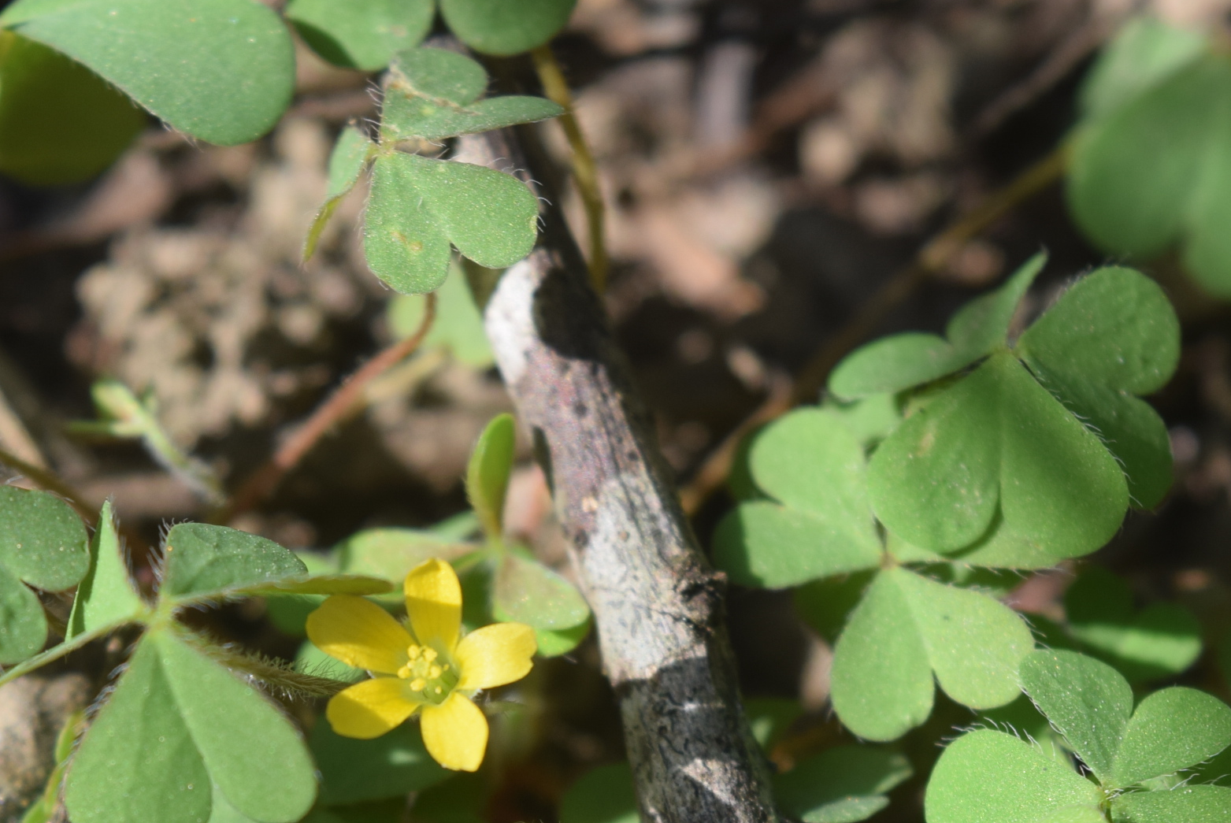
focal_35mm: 158
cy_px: 738
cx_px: 441
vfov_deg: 8.7
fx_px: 5406
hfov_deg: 13.0
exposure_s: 1/250
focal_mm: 55
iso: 250
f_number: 8
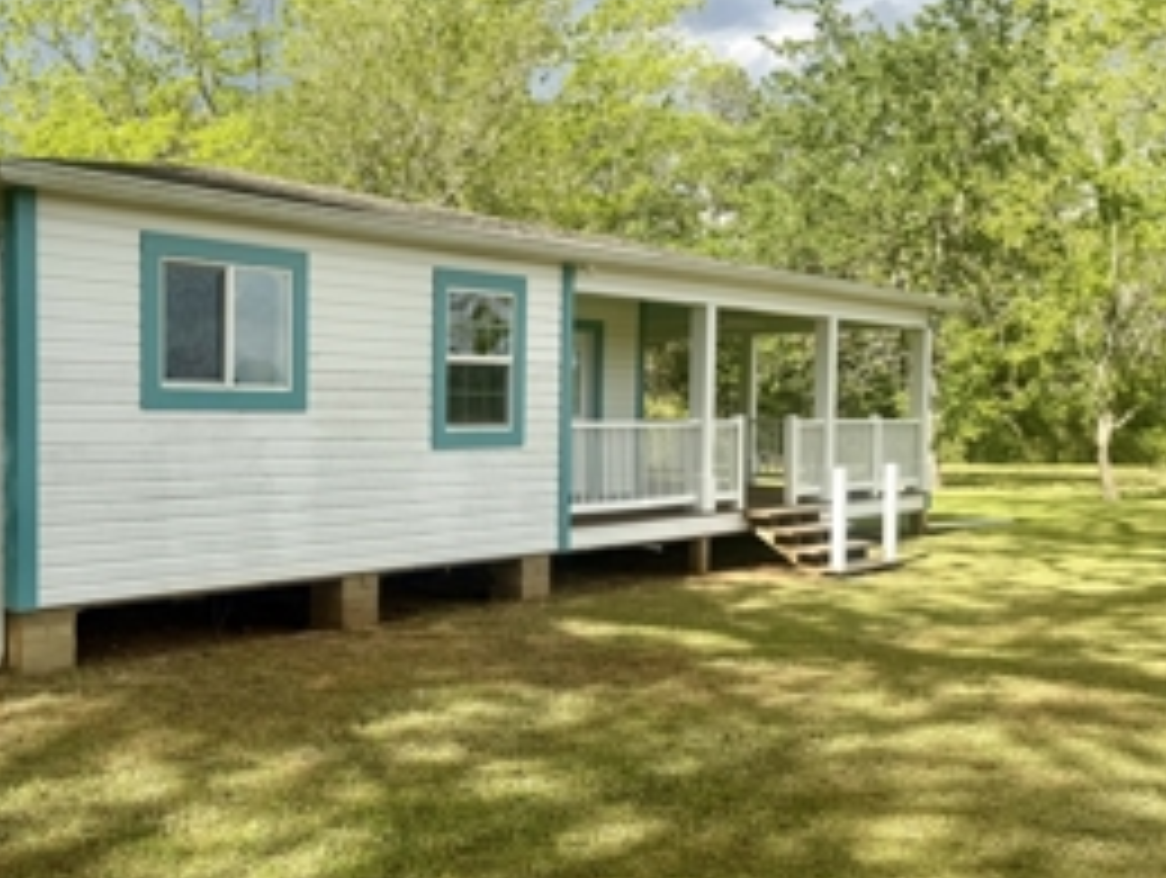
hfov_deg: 48.1
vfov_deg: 38.8
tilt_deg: -1.4
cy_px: 446
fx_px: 1248
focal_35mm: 37
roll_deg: -0.2
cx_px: 284
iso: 80
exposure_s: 1/1812
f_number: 1.78
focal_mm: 6.76
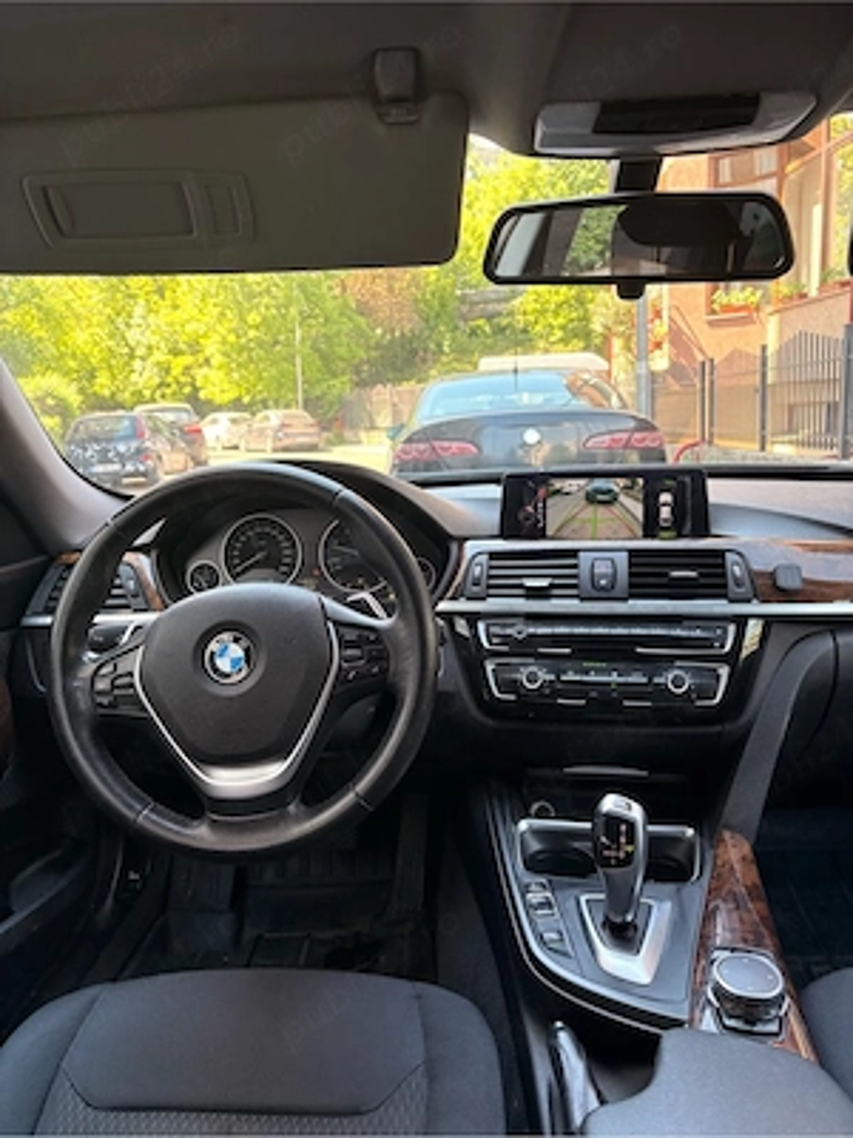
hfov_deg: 53.1
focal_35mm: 26
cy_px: 569
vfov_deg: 67.3
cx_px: 426
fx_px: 854
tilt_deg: -8.7
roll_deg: +2.2
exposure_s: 1/81
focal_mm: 5.96
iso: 125
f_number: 1.6
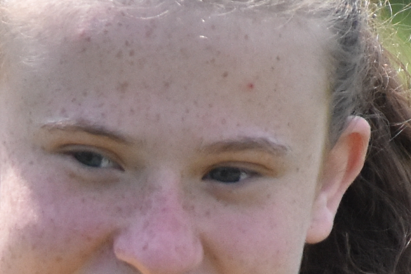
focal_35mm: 1670
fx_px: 19070
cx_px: -158
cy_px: 651
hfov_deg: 1.2
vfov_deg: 0.8
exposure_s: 1/4000
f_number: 5
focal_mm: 175
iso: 1100
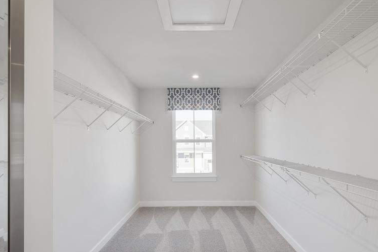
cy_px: 141
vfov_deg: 61.7
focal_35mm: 20
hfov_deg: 83.9
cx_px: 199
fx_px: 210
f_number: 8
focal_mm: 10
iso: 400
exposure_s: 1/6
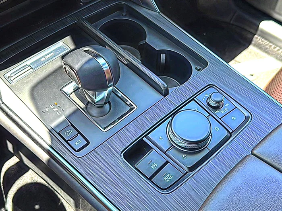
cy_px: 106
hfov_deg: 52.6
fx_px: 285
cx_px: 141
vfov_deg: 40.7
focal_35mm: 35
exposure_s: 1/126
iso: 80
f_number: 1.78
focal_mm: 6.86
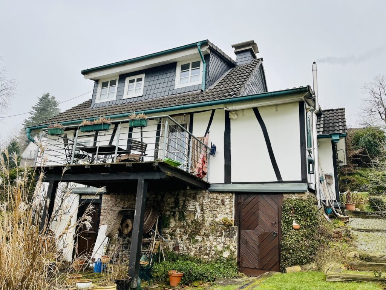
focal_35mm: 26
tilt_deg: +15.3
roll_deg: -4.3
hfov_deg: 67.3
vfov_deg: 53.1
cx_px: 193
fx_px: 290
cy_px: 145
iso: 50
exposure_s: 1/491
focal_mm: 5.1
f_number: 1.6
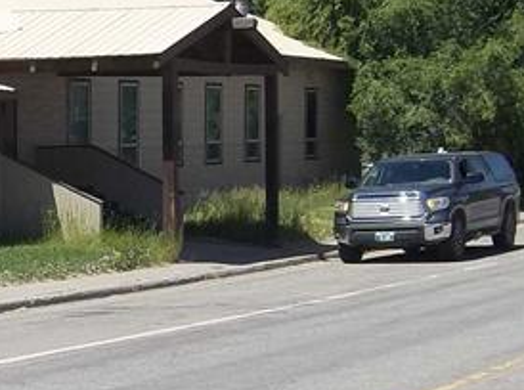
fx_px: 1525
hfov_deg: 17.4
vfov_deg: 14.6
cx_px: -283
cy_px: 226
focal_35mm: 101
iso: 80
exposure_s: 1/200
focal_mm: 4.9
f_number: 8.9
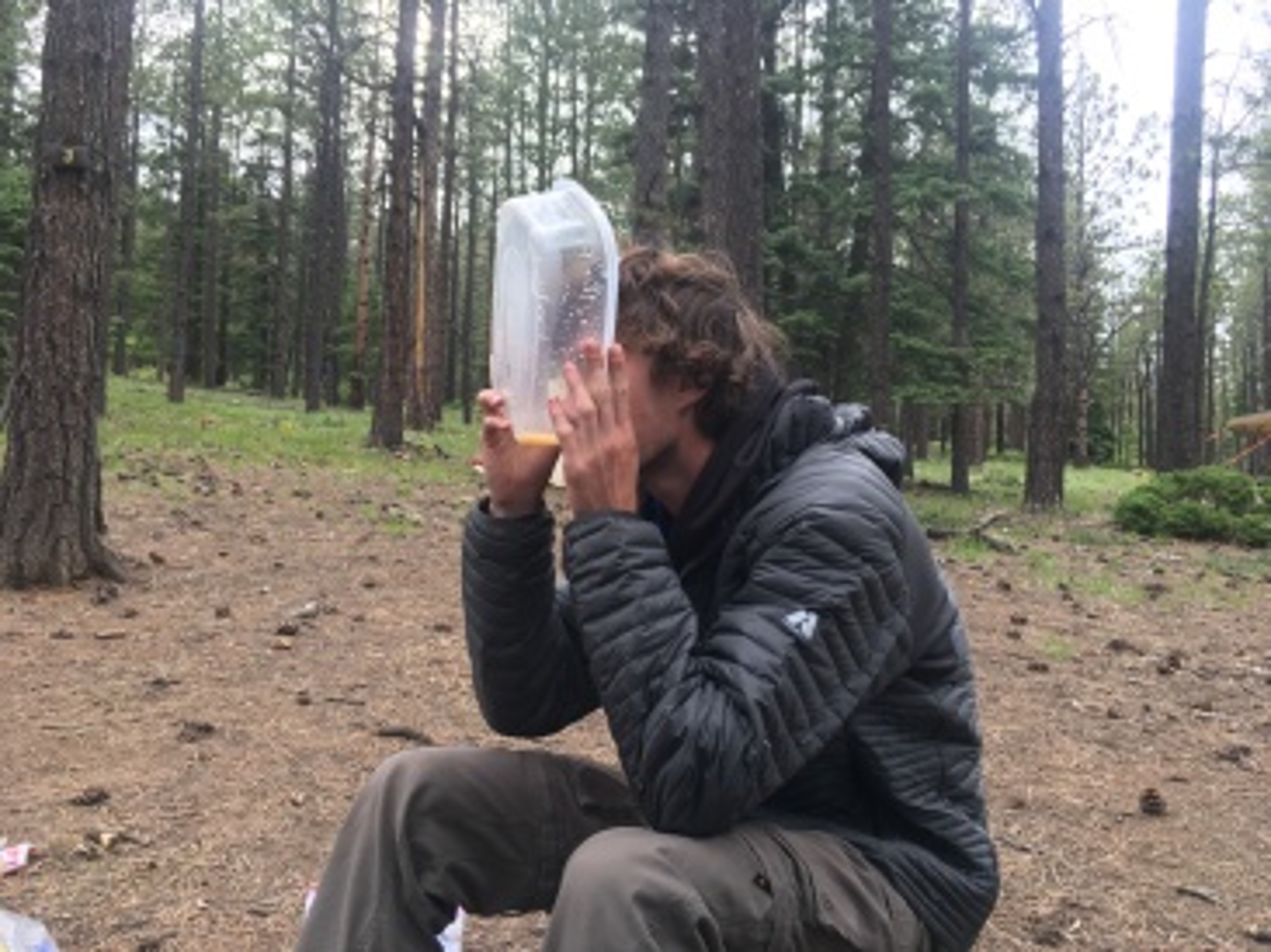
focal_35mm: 29
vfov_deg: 48.2
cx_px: 636
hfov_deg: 61.7
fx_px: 1064
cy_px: 476
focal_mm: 4.15
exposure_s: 1/60
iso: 32
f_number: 2.2
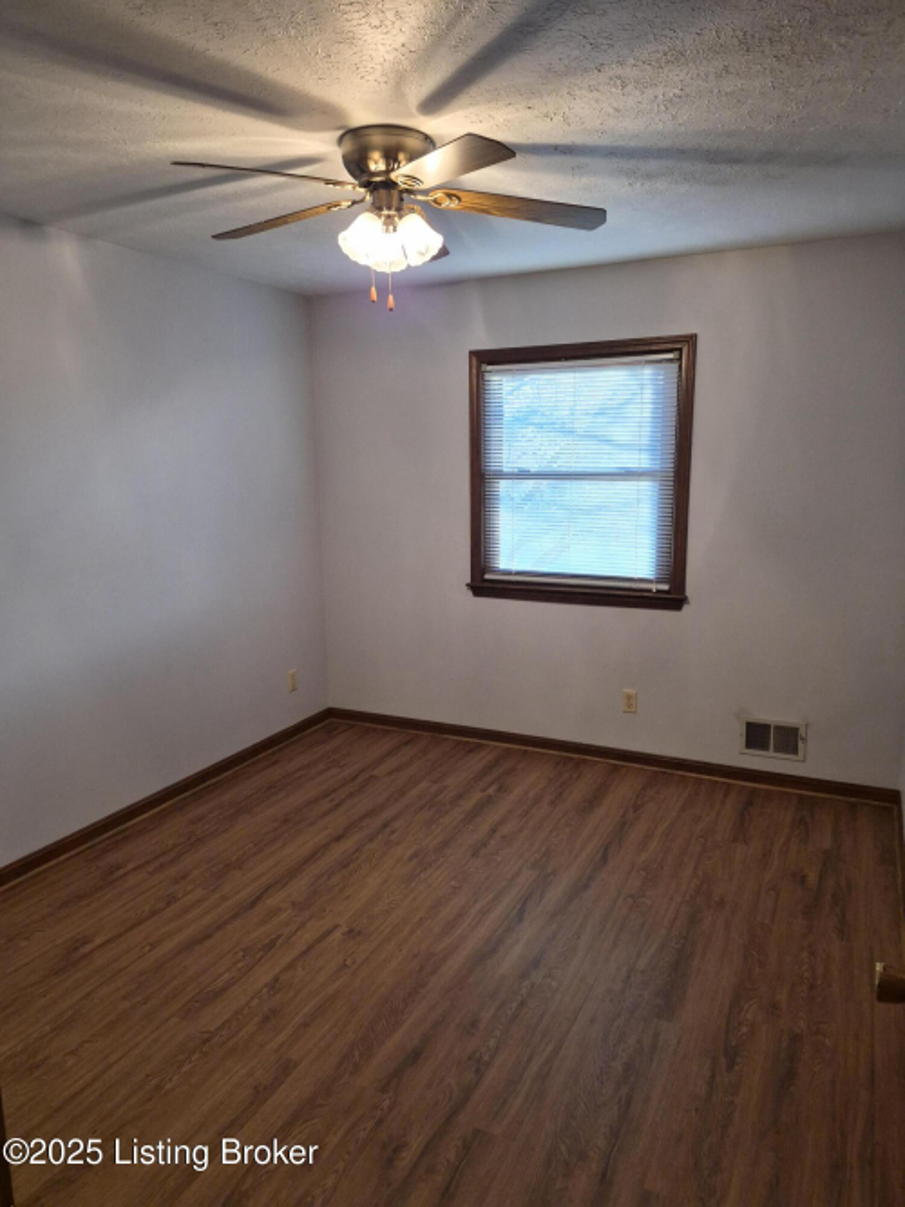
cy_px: 604
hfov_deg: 58.9
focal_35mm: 23
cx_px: 452
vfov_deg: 73.9
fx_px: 802
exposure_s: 1/120
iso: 500
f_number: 1.8
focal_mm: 5.4
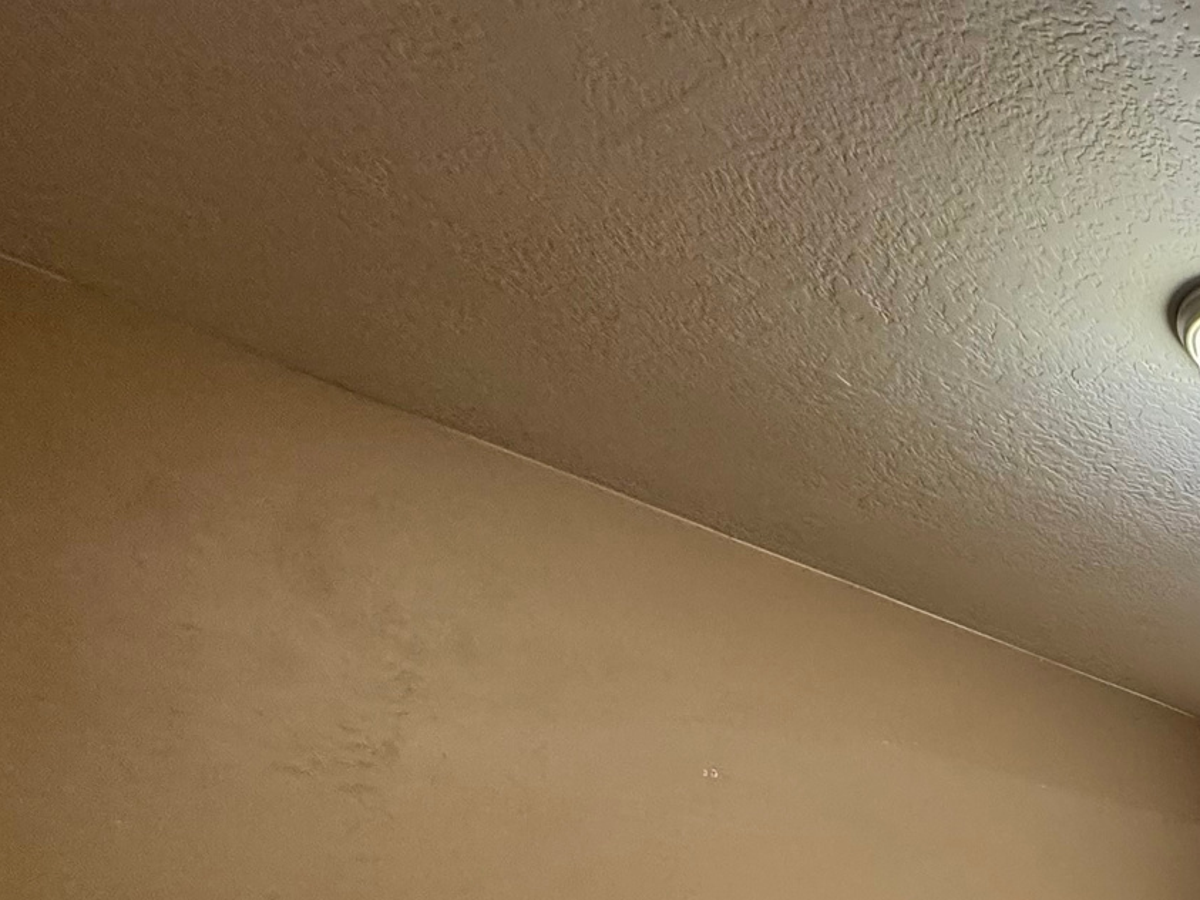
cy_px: 1035
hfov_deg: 38.9
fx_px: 1178
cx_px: 1452
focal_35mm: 34
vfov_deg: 34.7
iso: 320
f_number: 2.2
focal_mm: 2.22
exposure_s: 1/60
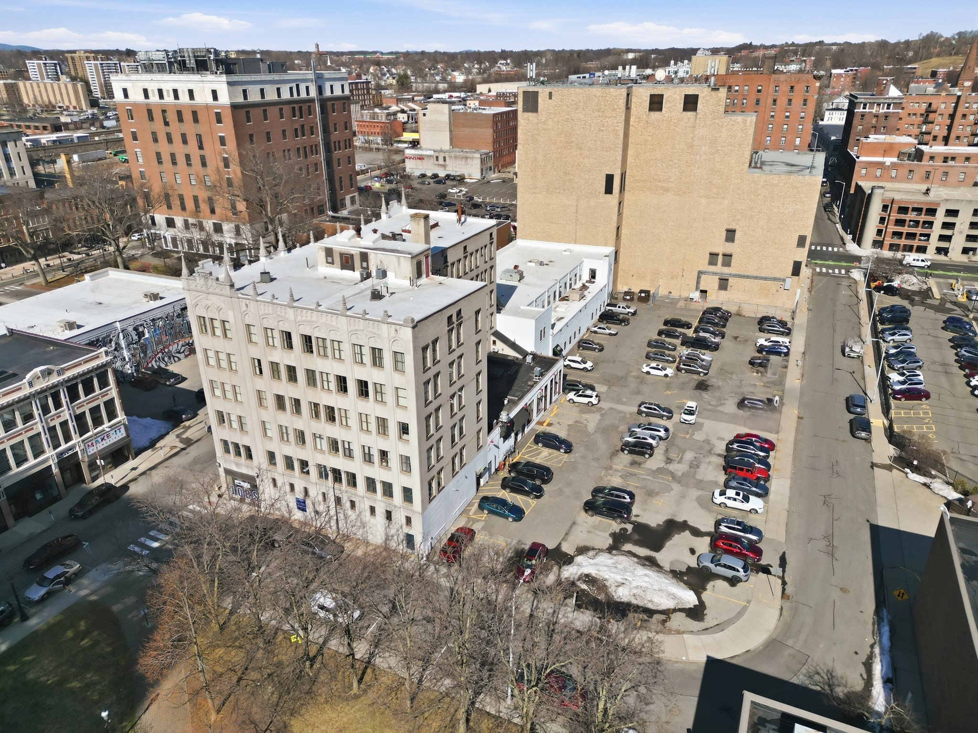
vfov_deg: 56.8
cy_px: 366
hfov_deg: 71.6
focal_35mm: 24
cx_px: 489
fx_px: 678
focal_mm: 6.7
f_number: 1.7
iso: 130
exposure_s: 1/6000
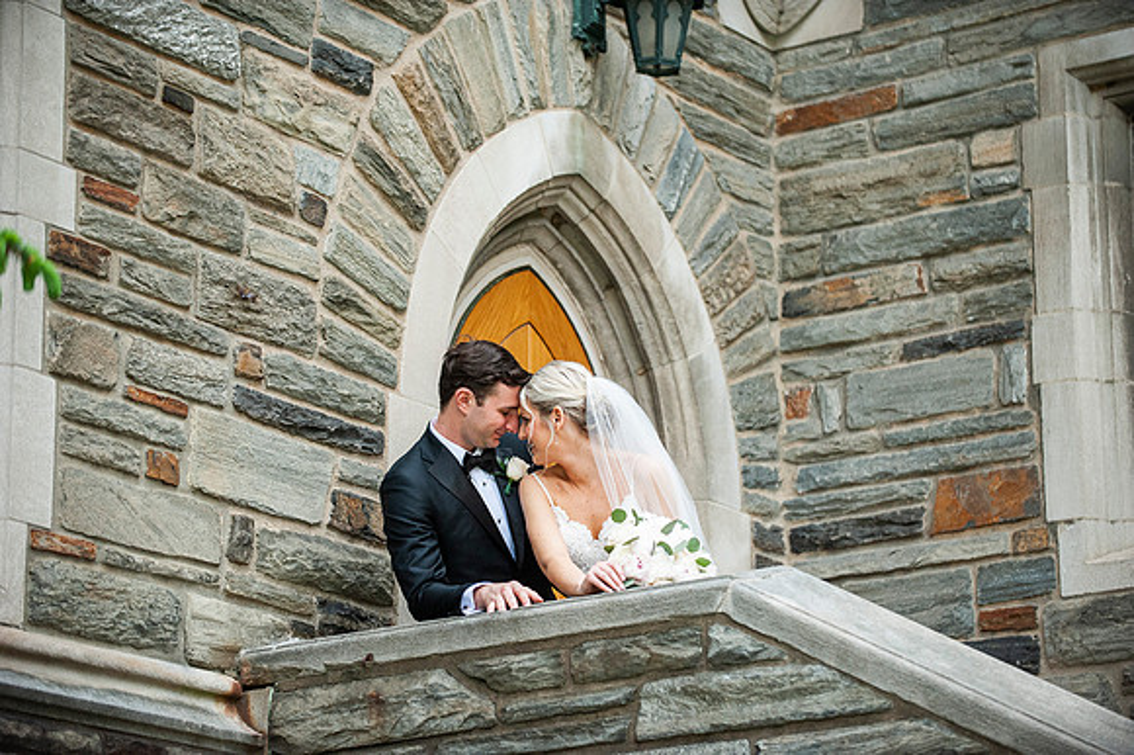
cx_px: 567
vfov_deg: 11.4
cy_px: 378
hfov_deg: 17.1
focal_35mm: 120
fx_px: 3778
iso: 1600
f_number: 2.8
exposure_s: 1/5000
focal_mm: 120
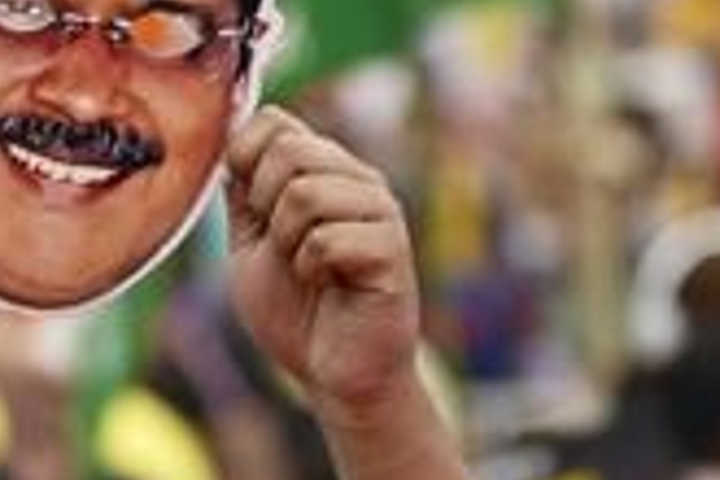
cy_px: 15
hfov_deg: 2.7
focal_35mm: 755
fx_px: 15099
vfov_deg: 1.8
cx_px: 205
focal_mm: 192
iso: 250
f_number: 6.3
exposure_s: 1/320
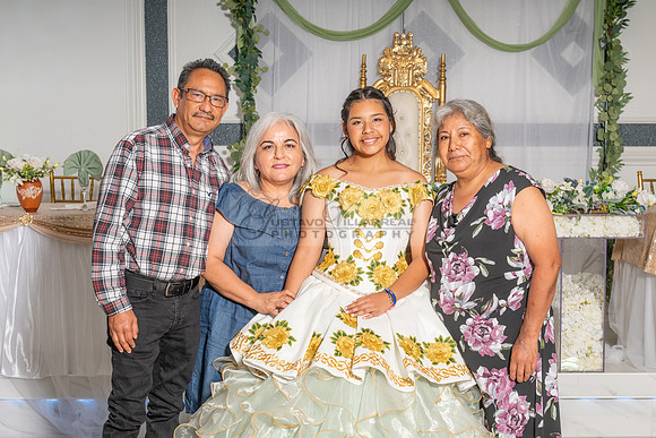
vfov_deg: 21.0
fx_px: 1178
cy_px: 243
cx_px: 385
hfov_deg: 31.1
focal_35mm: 65
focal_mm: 55
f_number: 6.3
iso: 200
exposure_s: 1/200
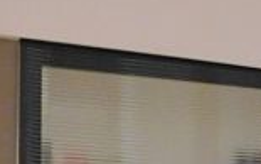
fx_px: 790
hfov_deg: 16.3
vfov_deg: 11.0
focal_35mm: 111
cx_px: 445
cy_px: 299
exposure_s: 1/20
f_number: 3
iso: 400
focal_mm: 4
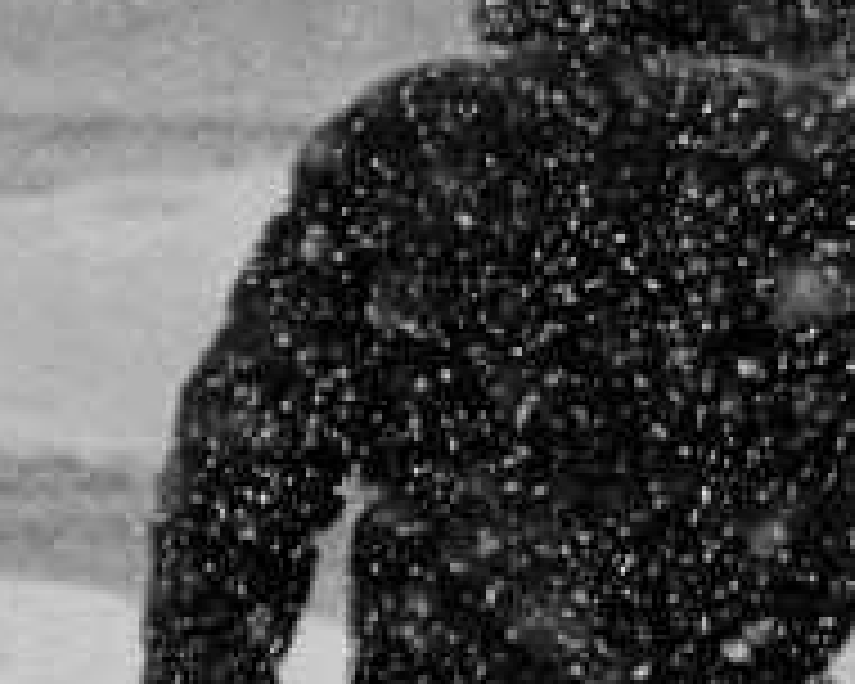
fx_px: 26342
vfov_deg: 1.5
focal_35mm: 1041
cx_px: 1926
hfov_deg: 1.9
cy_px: -81
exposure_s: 1/500
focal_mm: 88.2
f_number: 5.6
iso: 640
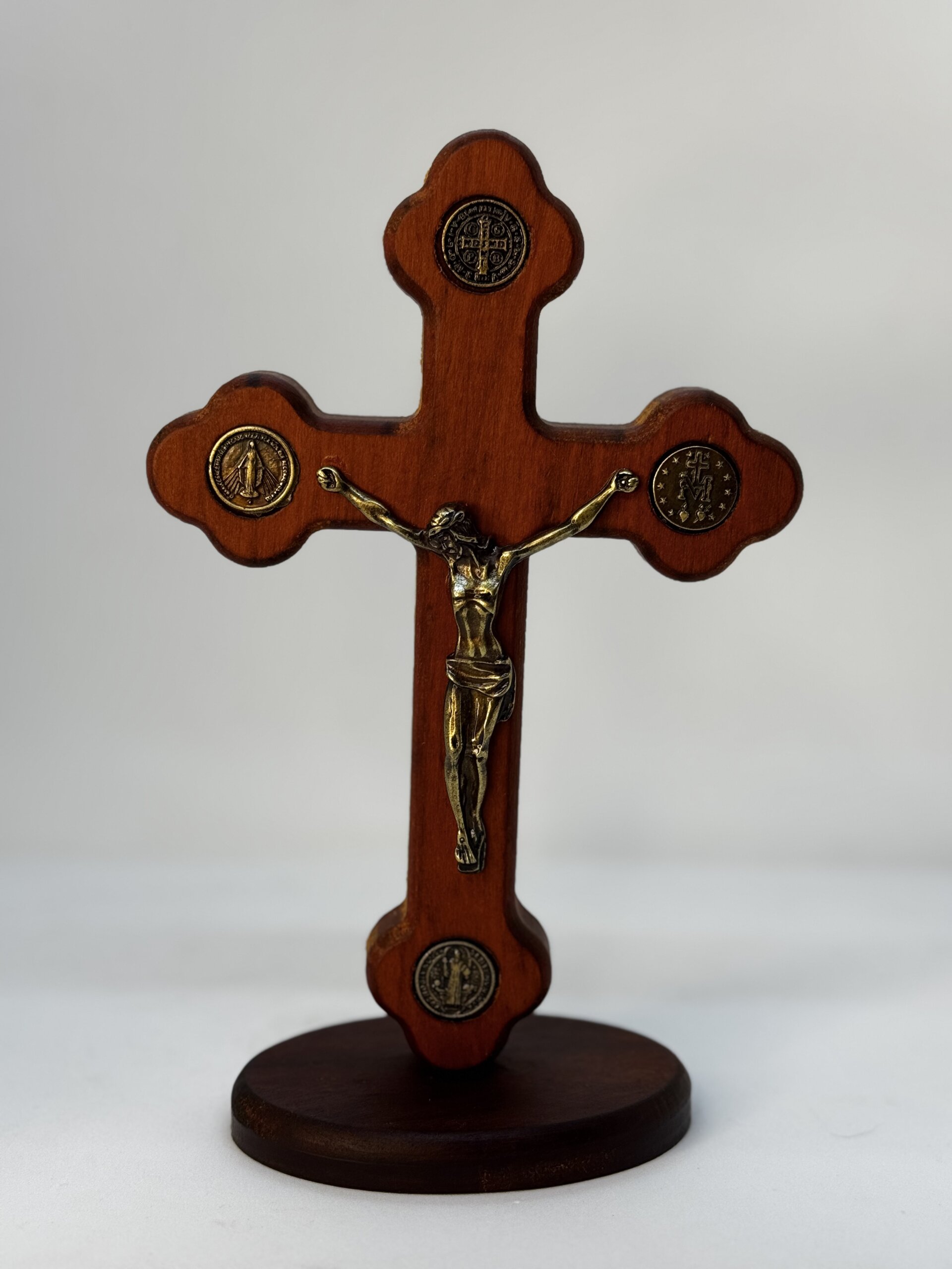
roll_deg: +0.2
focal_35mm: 48
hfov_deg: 30.3
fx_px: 1760
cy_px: 634
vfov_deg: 39.7
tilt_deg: -9.1
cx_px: 476
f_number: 1.78
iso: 64
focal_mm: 6.76
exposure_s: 1/368
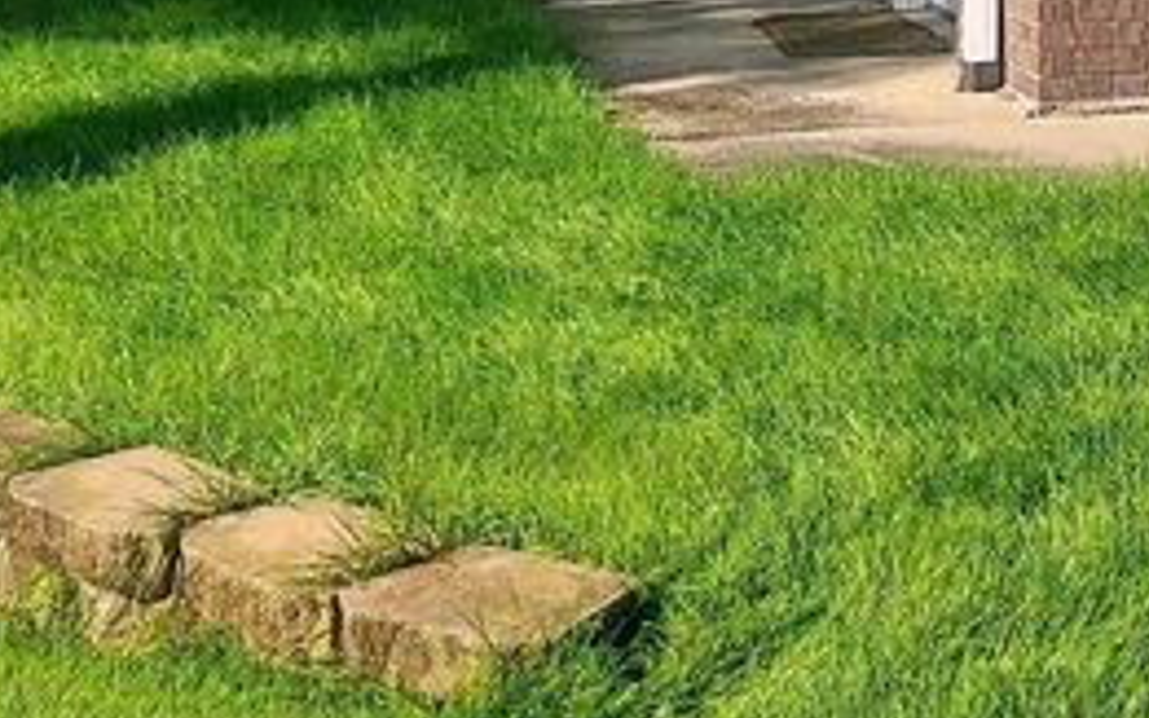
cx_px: 1070
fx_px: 3131
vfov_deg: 12.3
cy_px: -436
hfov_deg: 20.3
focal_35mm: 100
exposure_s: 1/717
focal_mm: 4.6
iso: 40
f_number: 1.8
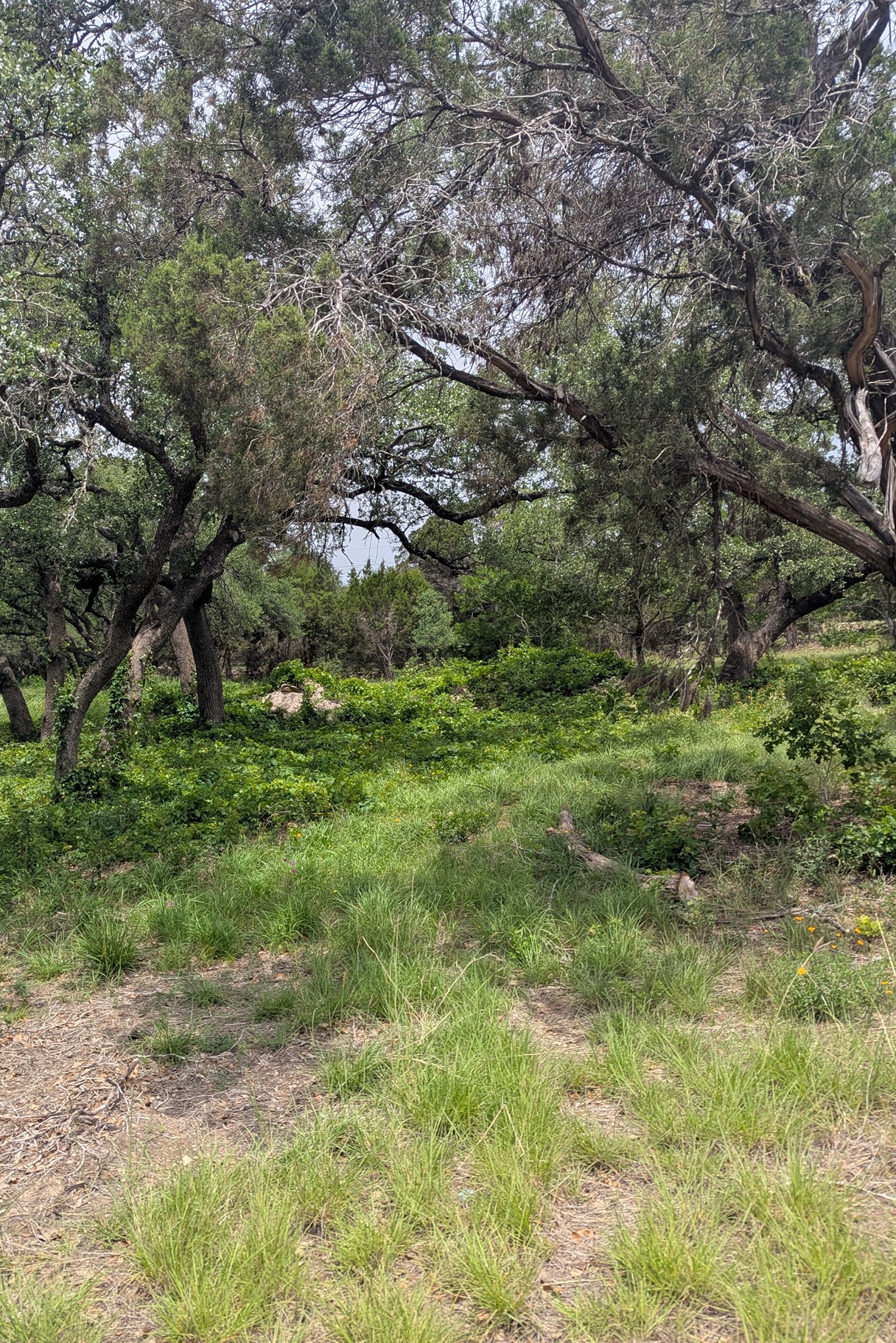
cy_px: 668
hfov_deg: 46.0
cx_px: 337
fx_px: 1045
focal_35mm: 28
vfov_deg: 65.5
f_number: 1.85
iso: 35
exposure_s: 1/1595
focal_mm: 6.81
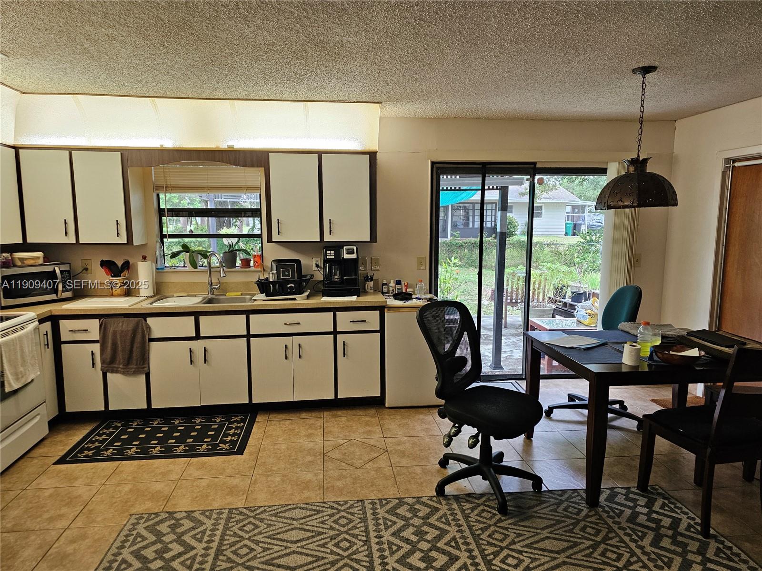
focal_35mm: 23
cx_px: 381
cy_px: 286
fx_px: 506
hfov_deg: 73.9
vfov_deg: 58.9
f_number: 1.7
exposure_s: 1/120
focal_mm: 6.3
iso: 200
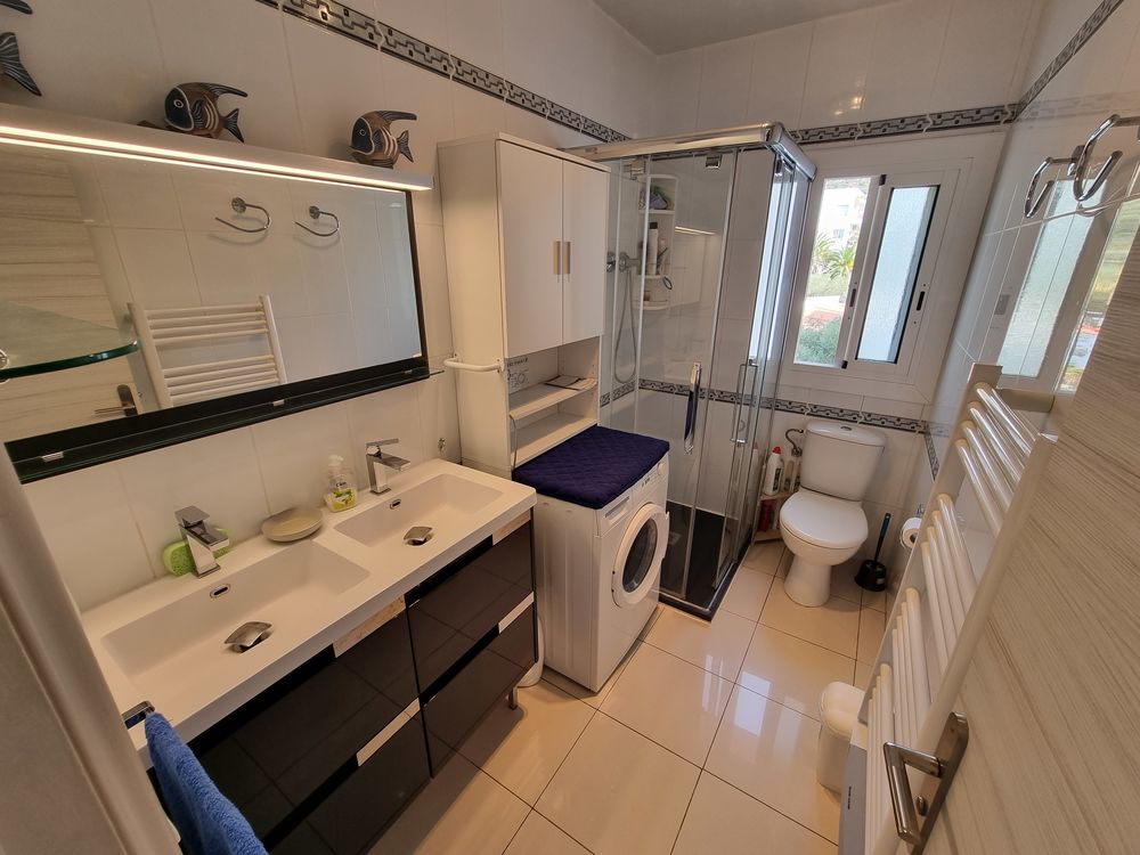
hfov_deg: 106.2
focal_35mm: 13
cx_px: 570
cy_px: 428
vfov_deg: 89.9
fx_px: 428
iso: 64
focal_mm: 2.2
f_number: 2.2
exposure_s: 1/50
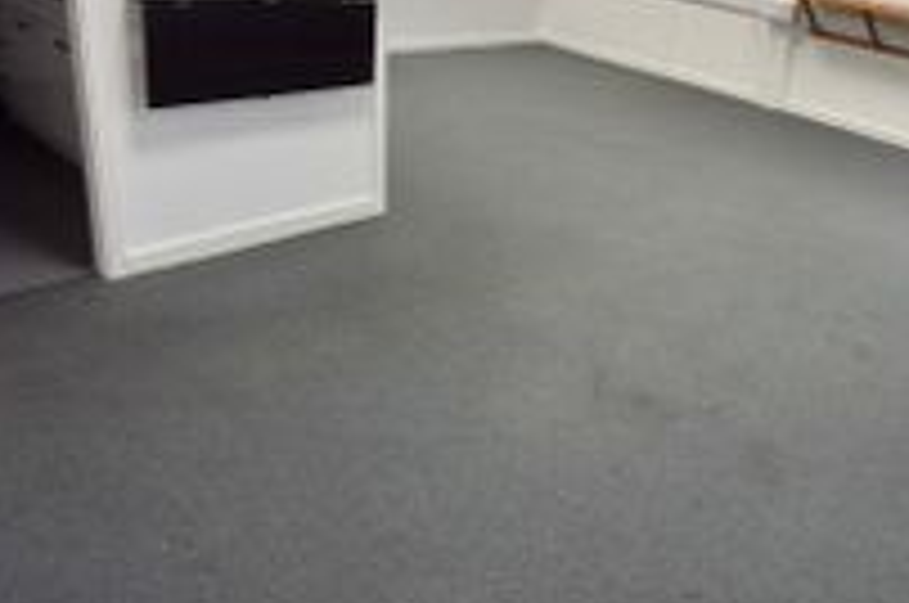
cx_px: 702
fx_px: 832
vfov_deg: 38.9
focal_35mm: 33
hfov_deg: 54.1
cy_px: 158
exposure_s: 1/50
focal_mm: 1.64
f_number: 2.2
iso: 64
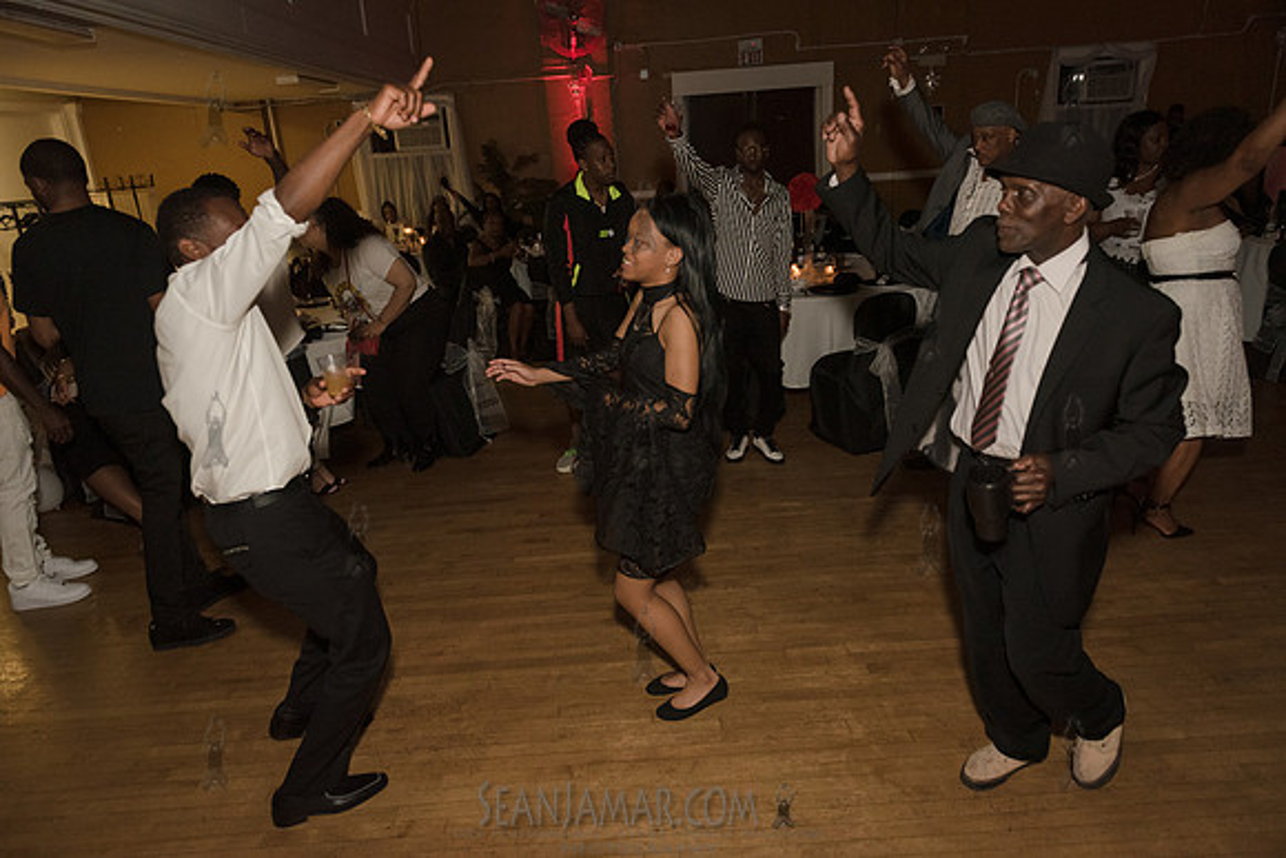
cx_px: 643
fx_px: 857
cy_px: 429
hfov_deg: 73.7
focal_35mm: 24
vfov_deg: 53.2
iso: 2000
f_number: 3.5
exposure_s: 1/400
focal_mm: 24
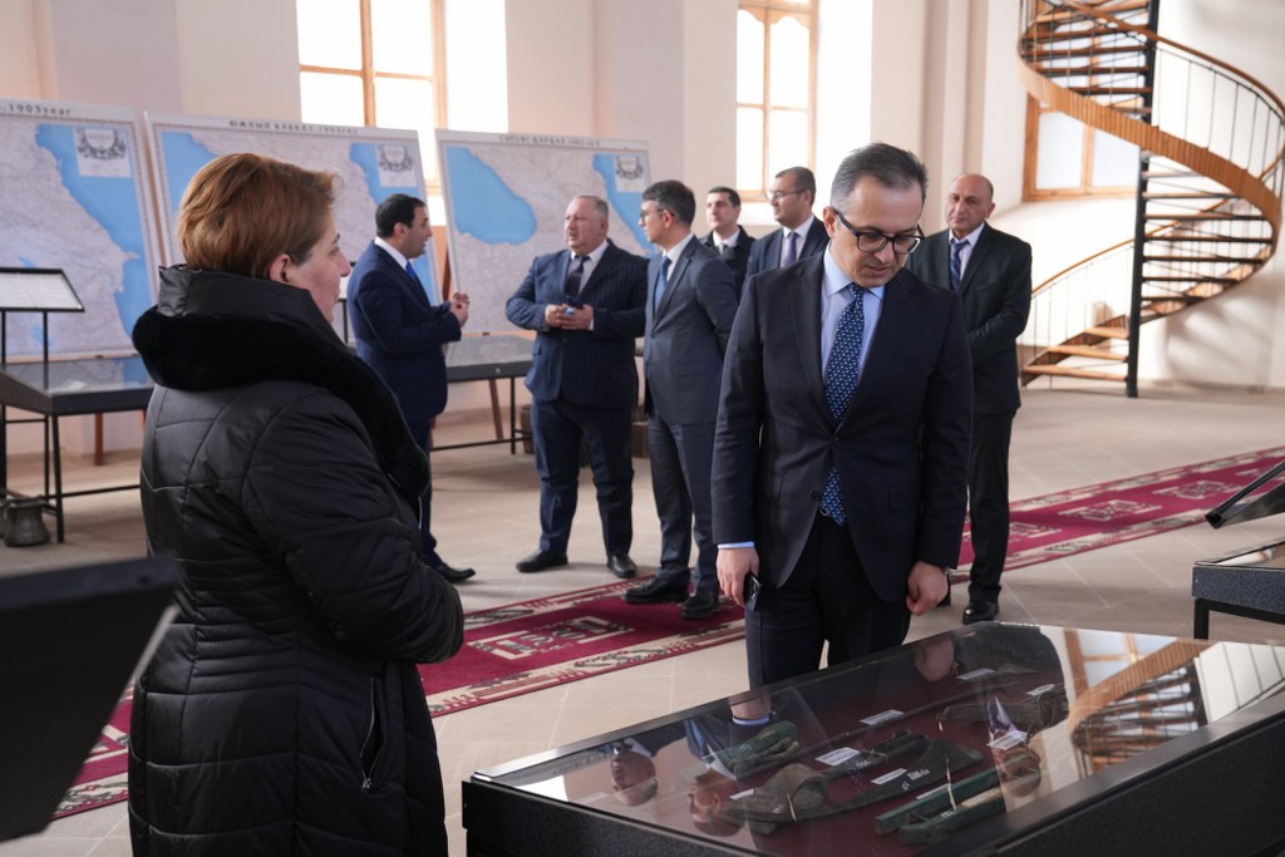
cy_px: 428
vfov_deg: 32.6
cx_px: 642
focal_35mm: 41
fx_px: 1464
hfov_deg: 47.4
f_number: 4.5
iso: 800
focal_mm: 41
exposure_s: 1/200
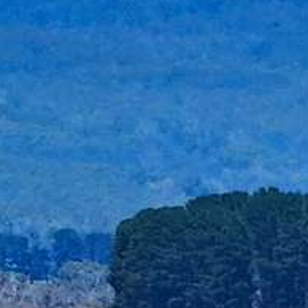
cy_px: 603
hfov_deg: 1.2
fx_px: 14586
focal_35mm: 1449
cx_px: -945
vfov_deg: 1.2
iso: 100
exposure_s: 1/500
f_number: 3.4
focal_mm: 30.71
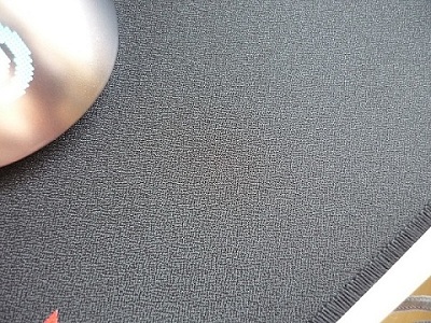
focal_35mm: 33
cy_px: 162
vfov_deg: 42.9
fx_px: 411
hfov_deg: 55.4
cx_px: 216
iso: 400
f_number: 2.8
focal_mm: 5.5
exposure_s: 1/15
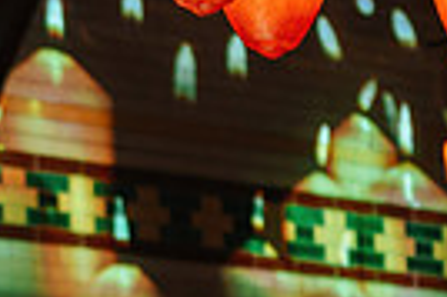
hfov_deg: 6.6
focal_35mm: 304
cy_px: 265
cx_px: -330
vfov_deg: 4.5
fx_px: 3770
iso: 1000
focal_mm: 70
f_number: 2.8
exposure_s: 1/80
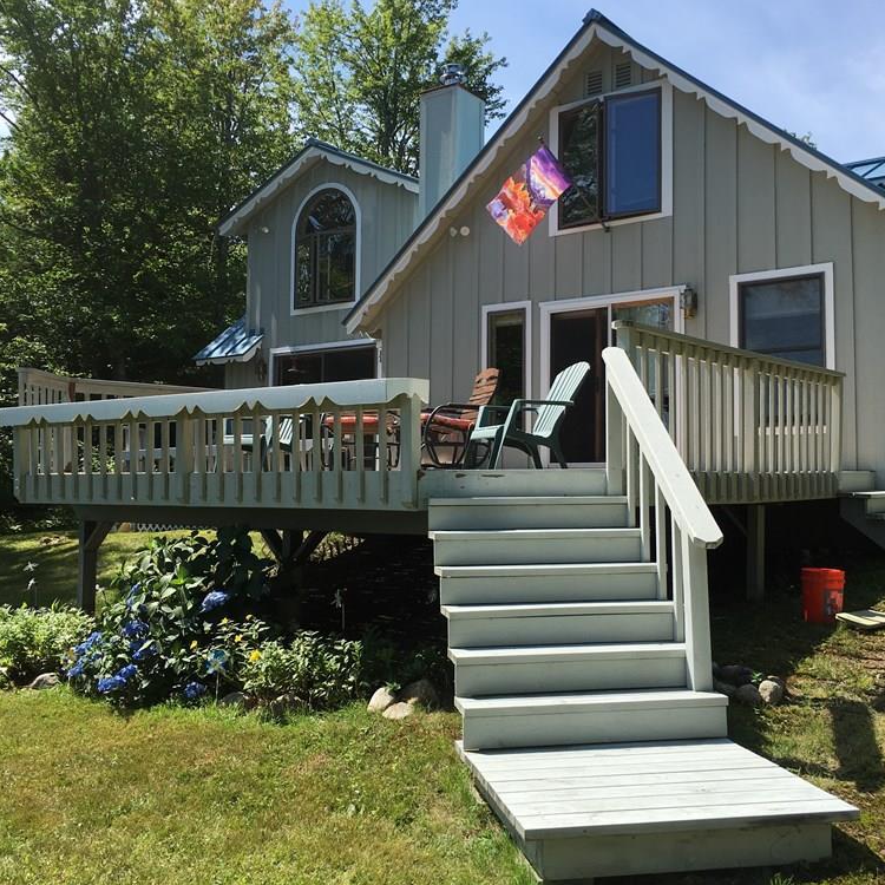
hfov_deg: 47.1
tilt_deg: +7.0
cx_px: 489
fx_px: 1012
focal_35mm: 35
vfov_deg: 47.2
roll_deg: -2.5
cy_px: 433
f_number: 2.2
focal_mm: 4.15
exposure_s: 1/1131
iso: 25
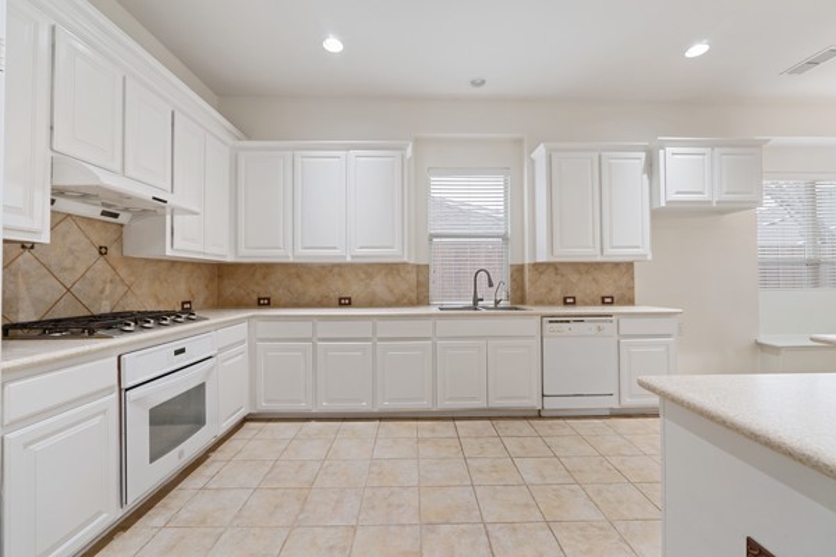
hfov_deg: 100.4
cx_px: 418
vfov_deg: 77.3
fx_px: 348
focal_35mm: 15
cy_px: 278
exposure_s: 1/3
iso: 250
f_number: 9
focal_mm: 10
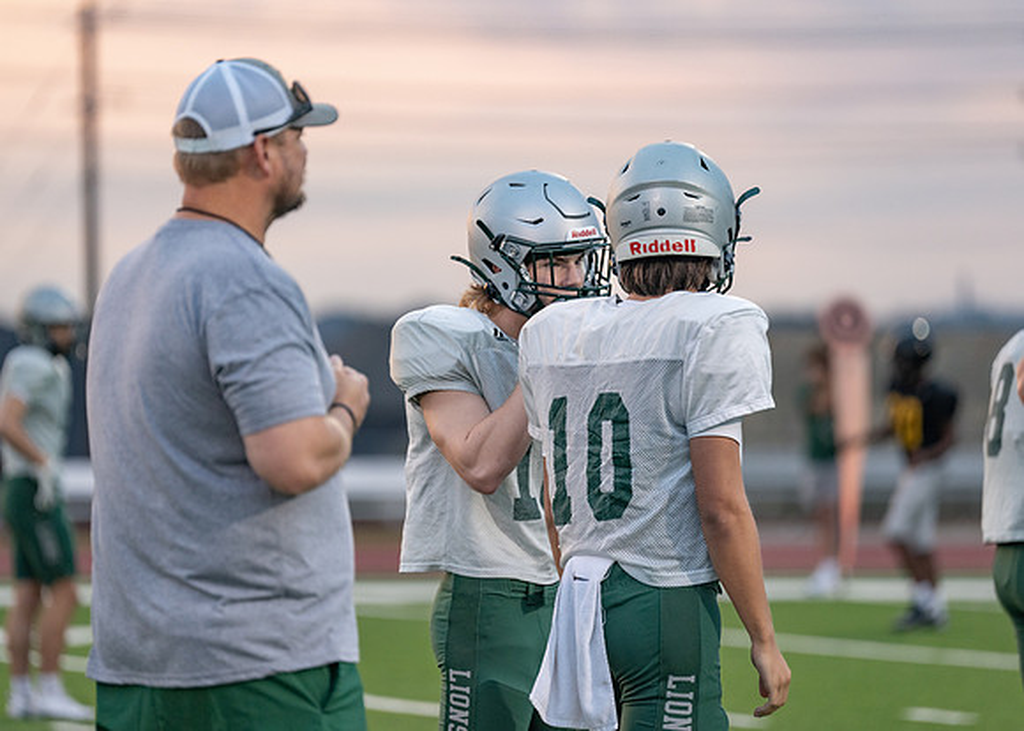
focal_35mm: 216
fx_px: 6271
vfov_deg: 6.7
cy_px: 356
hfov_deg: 9.3
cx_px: 506
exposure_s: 1/1250
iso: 1250
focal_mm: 200
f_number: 2.8
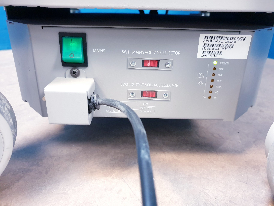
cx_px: 137
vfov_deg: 53.1
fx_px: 206
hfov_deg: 67.3
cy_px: 103
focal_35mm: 26
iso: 400
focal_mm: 4.3
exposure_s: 1/50
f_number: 1.5
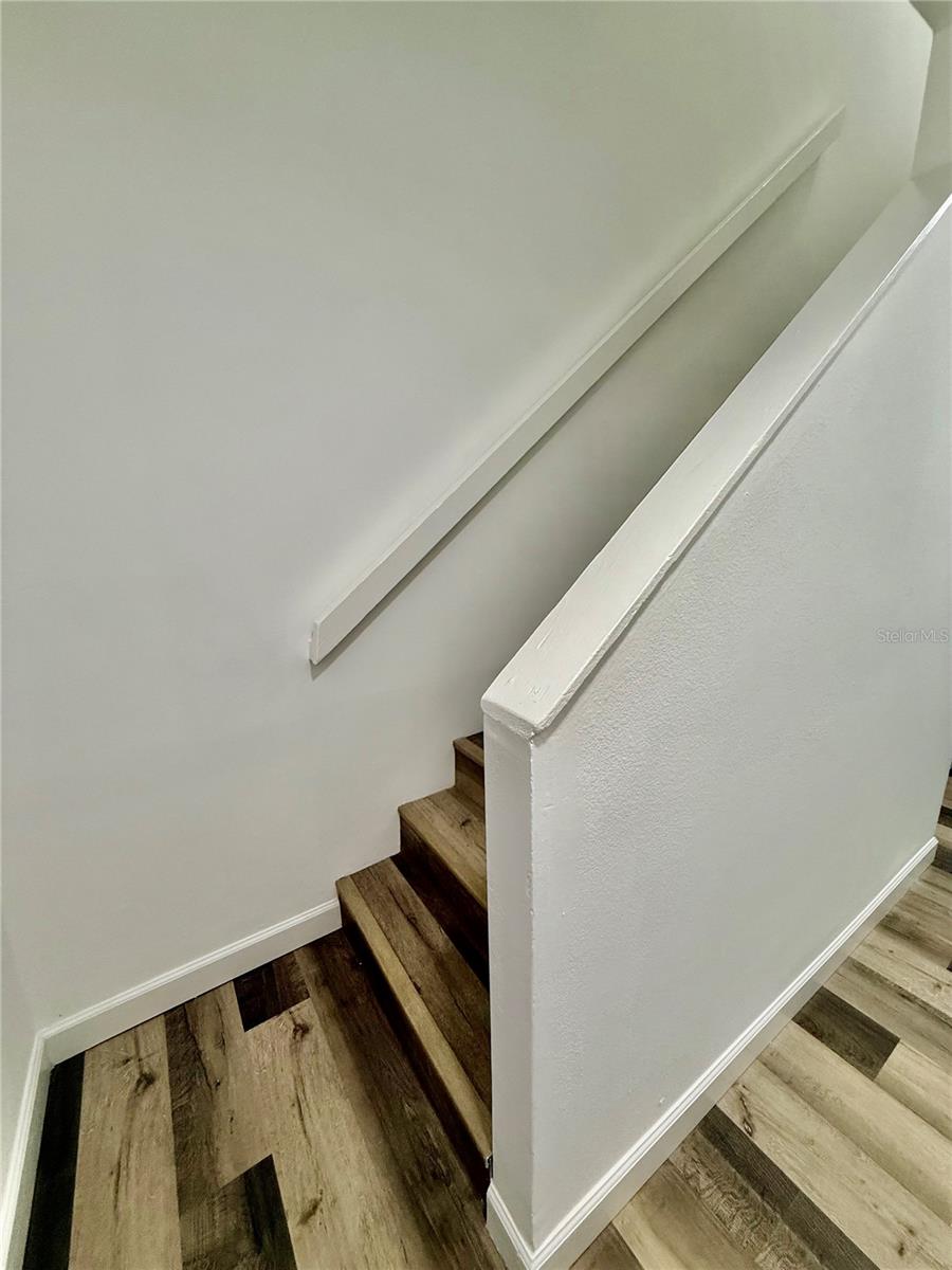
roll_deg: +1.9
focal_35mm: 14
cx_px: 476
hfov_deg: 85.7
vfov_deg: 102.1
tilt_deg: -15.2
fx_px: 513
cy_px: 635
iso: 200
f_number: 2.2
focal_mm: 2.22
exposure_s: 1/120
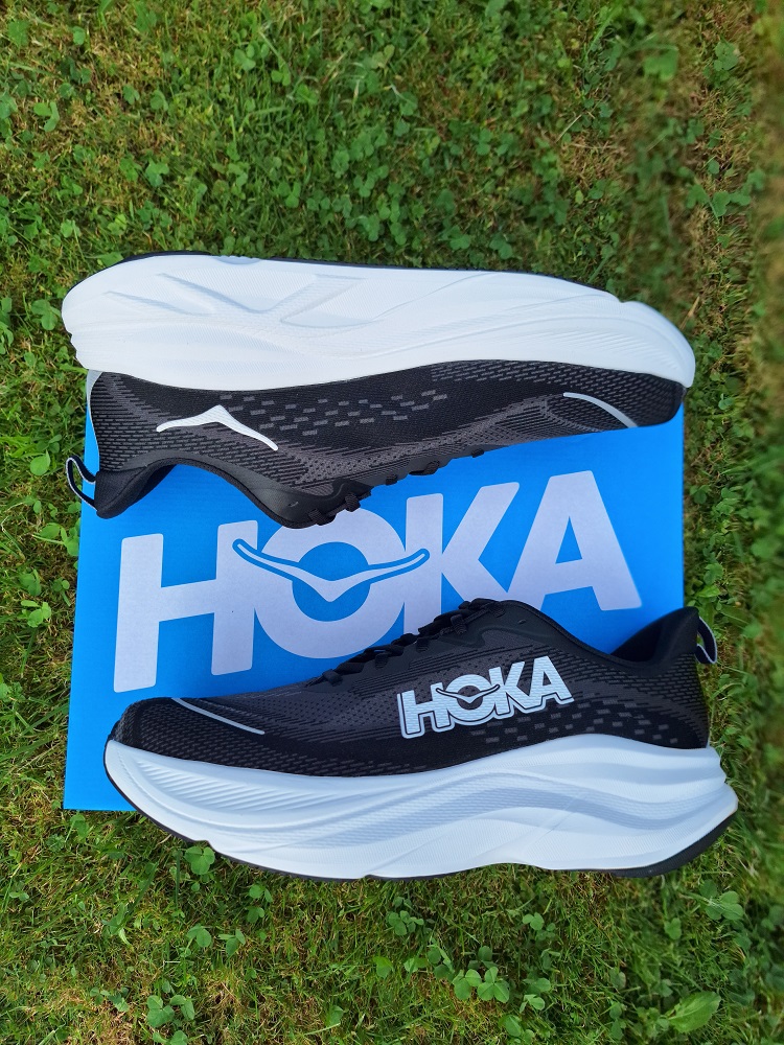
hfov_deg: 58.9
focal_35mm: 23
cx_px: 392
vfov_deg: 73.9
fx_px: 695
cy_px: 522
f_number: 1.8
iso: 40
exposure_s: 1/1170
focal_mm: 5.54
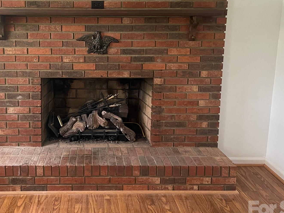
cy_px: 77
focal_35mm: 39
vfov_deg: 36.6
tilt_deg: -9.9
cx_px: 96
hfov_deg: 47.1
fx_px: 320
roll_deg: +0.0
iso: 500
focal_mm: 5.1
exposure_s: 1/48
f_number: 1.6
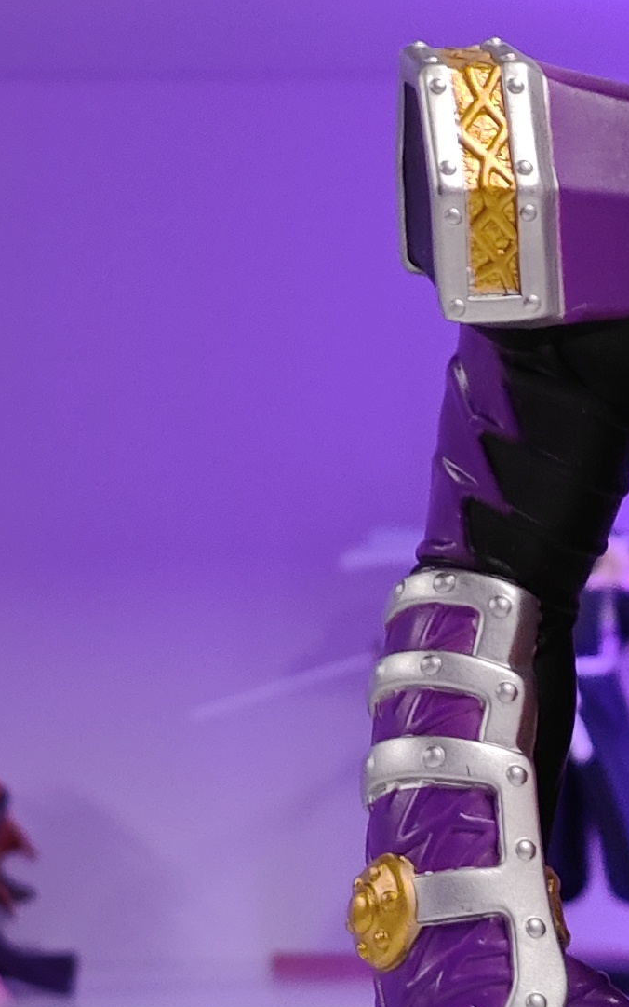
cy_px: 967
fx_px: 7019
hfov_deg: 5.1
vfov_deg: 8.2
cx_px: 972
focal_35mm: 256
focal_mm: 7.48
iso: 400
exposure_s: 1/18.7
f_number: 2.4
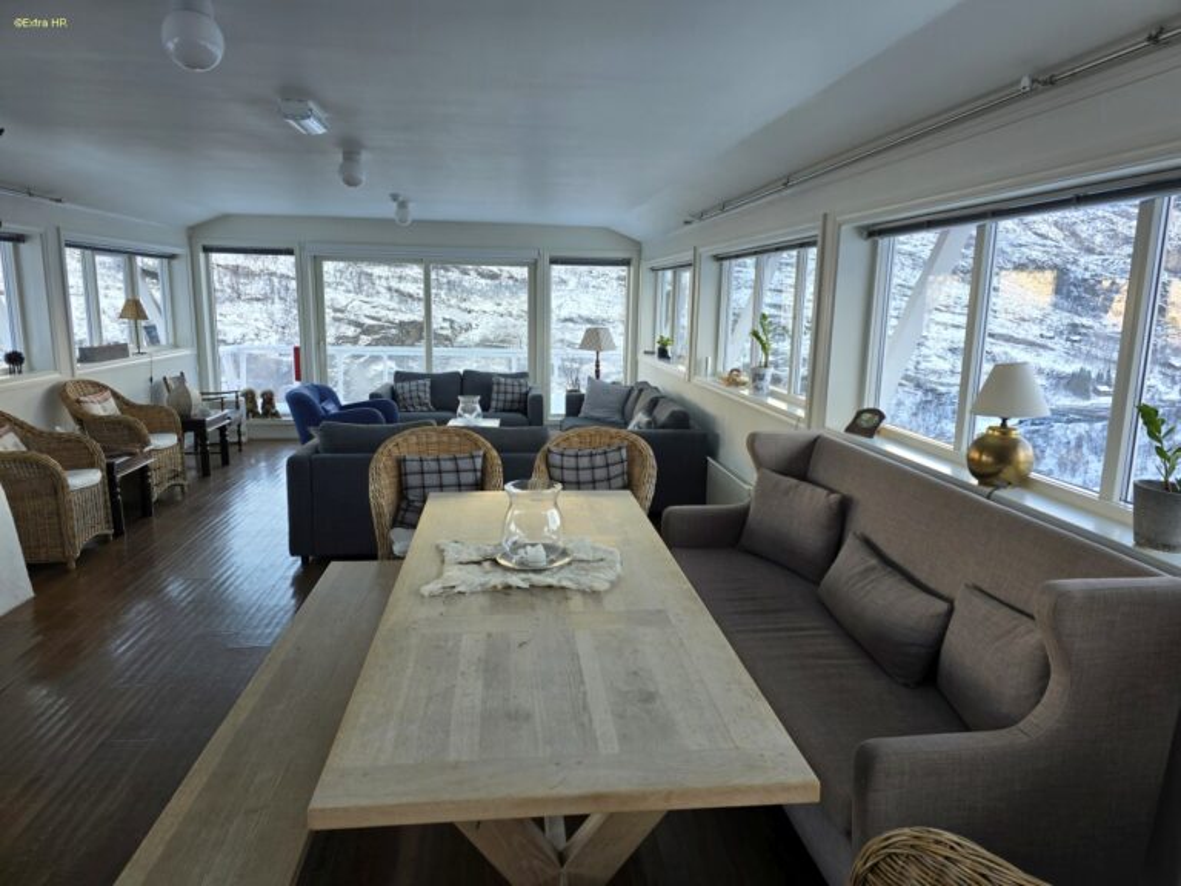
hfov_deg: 73.9
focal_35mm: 23
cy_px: 443
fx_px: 785
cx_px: 590
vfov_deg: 58.9
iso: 40
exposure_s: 1/180
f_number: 1.7
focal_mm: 6.3
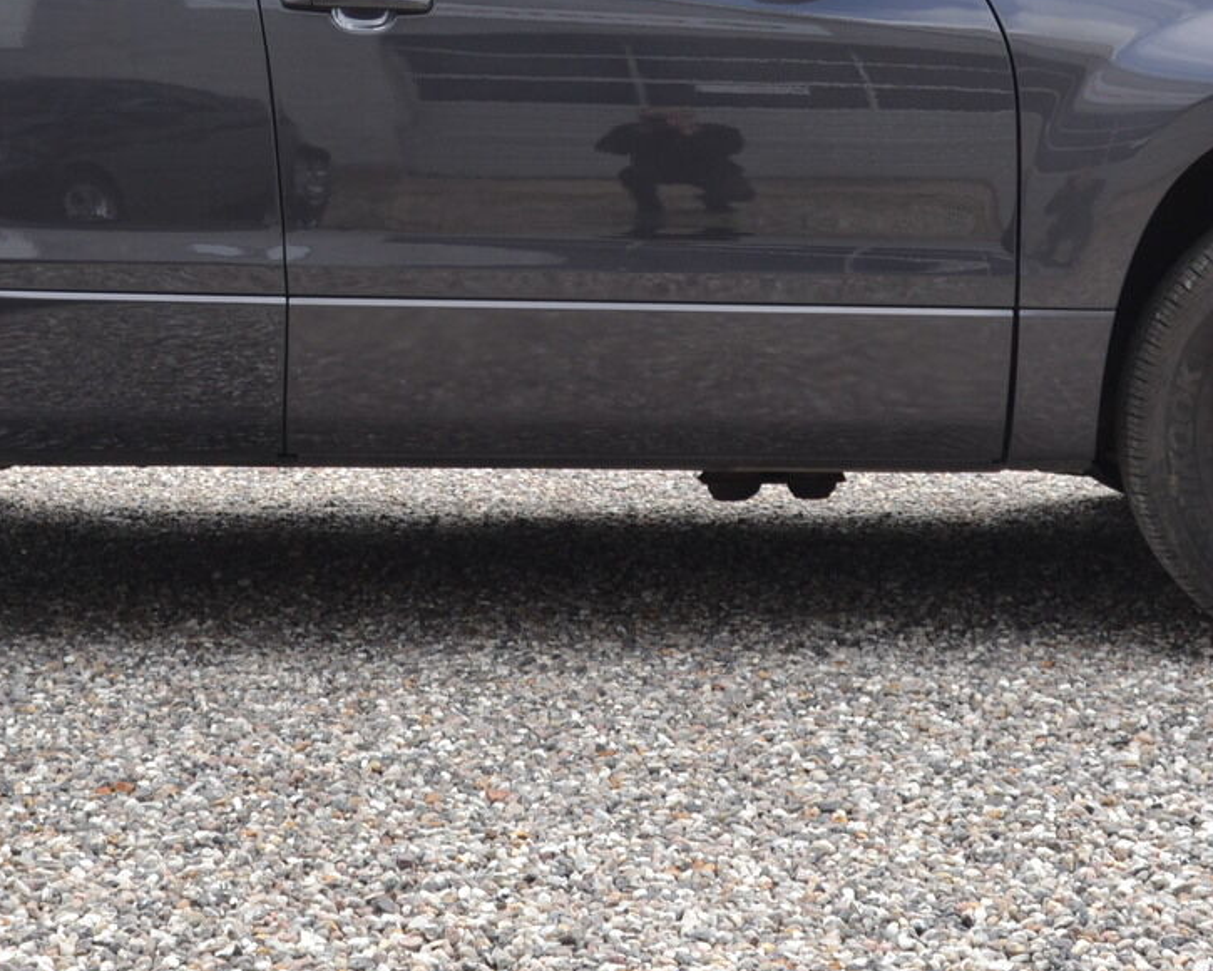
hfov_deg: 23.2
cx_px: 438
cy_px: 99
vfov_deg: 18.4
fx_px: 2944
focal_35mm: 82
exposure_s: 1/160
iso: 100
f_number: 6.3
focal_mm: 22
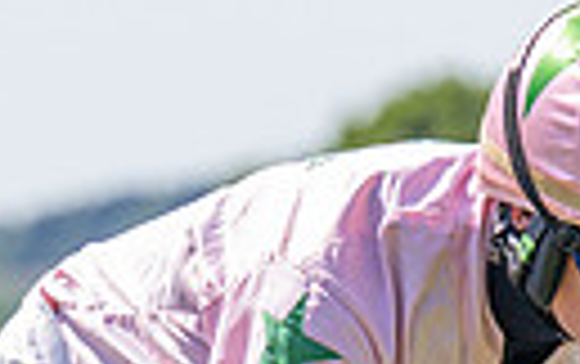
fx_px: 17838
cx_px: 970
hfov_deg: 1.9
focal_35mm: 1127
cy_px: 707
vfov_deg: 1.2
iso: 200
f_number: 4
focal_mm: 120
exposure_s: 1/1250
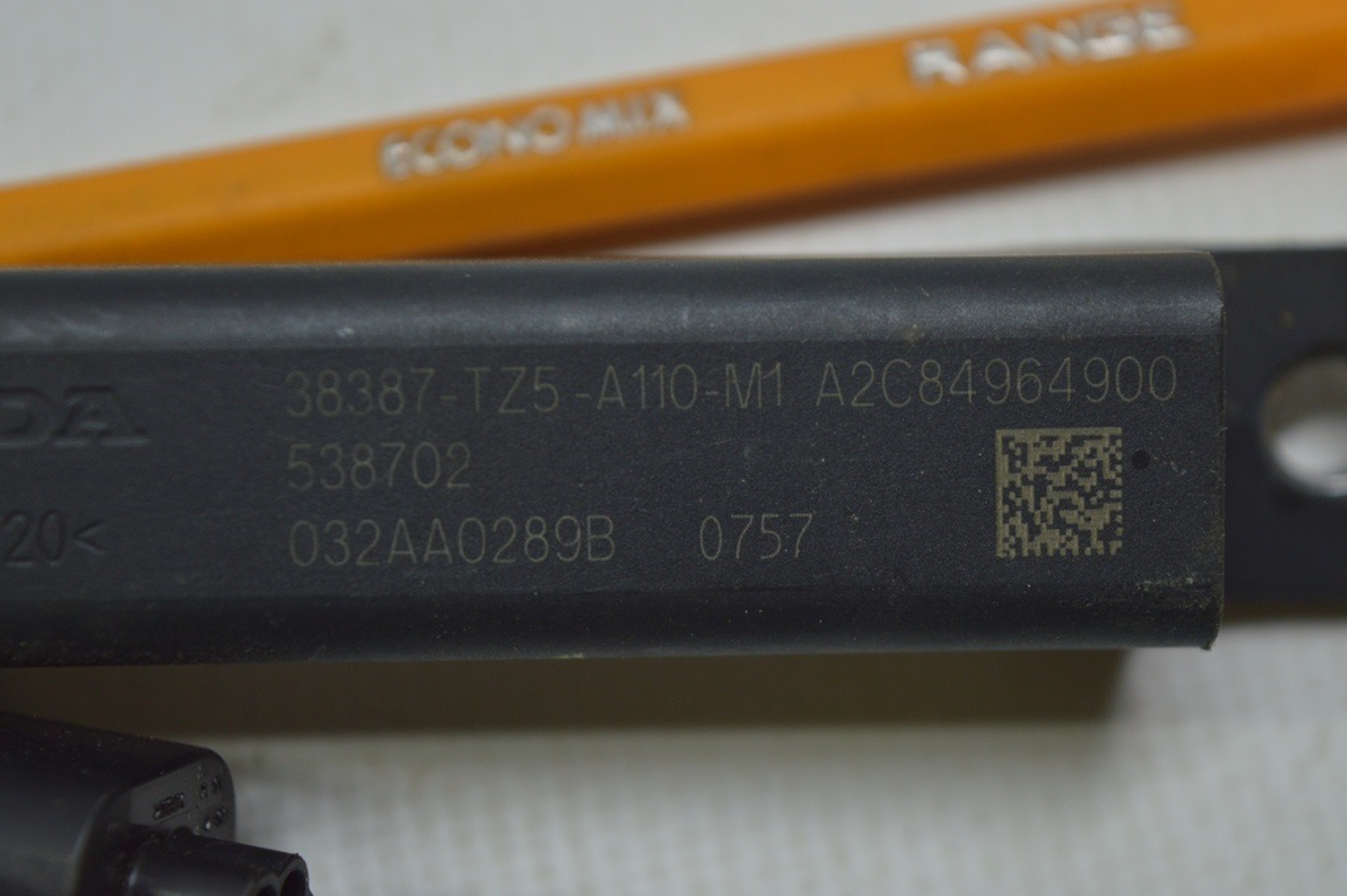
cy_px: 448
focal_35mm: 82
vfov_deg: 16.5
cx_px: 674
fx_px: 3084
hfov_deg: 24.6
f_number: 5.6
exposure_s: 1/60
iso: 400
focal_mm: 55
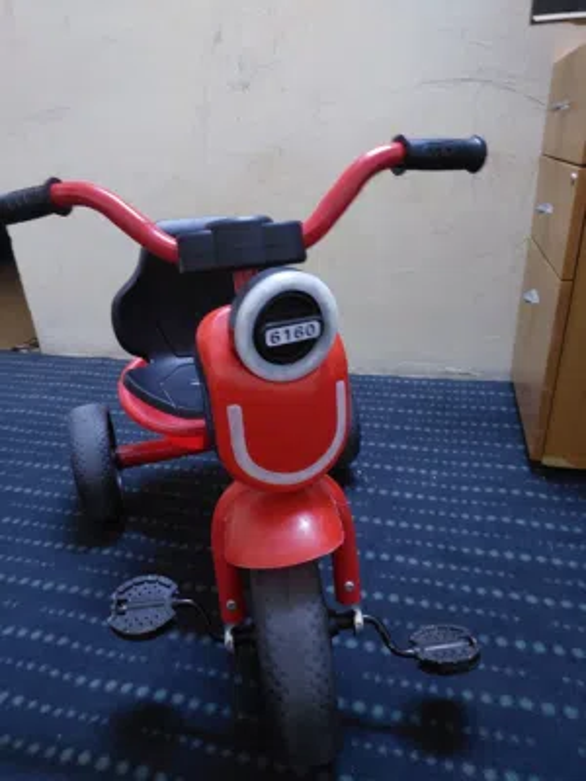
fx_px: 519
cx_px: 293
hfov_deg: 58.9
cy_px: 390
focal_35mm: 23
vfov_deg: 73.9
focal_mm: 5.06
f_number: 1.8
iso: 640
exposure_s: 1/14.3
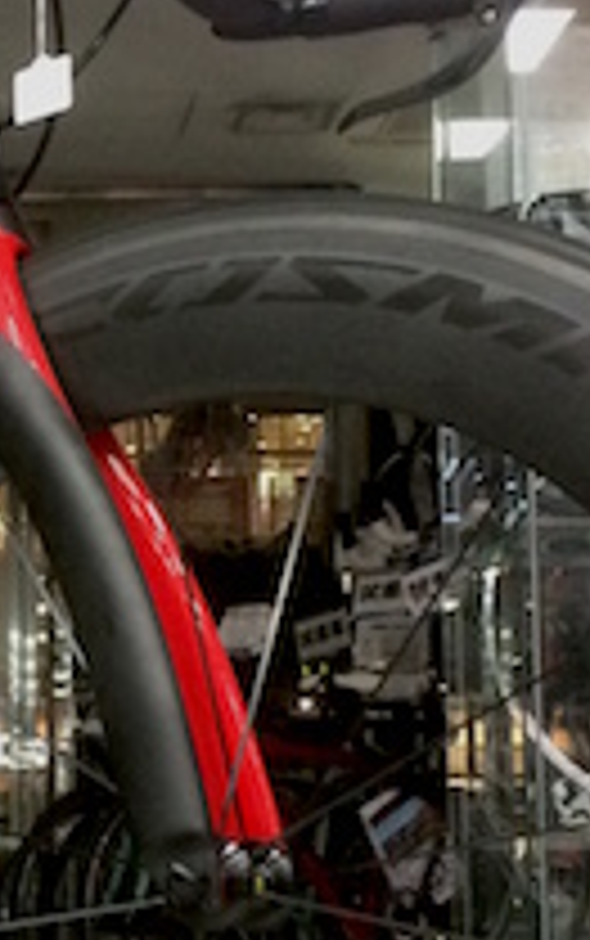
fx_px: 2413
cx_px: -248
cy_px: 693
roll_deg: +0.1
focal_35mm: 94
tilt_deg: +4.7
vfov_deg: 21.9
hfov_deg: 13.3
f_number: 2.2
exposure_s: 1/30
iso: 250
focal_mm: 4.15
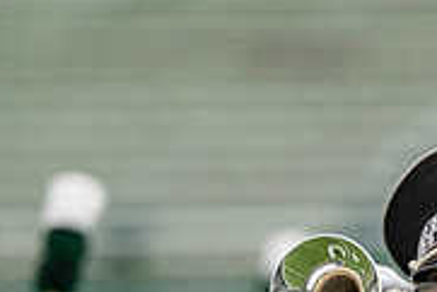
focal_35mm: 960
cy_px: 417
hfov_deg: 2.1
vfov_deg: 1.4
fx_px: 11662
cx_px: 483
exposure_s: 1/500
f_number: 2.8
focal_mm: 200
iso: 250
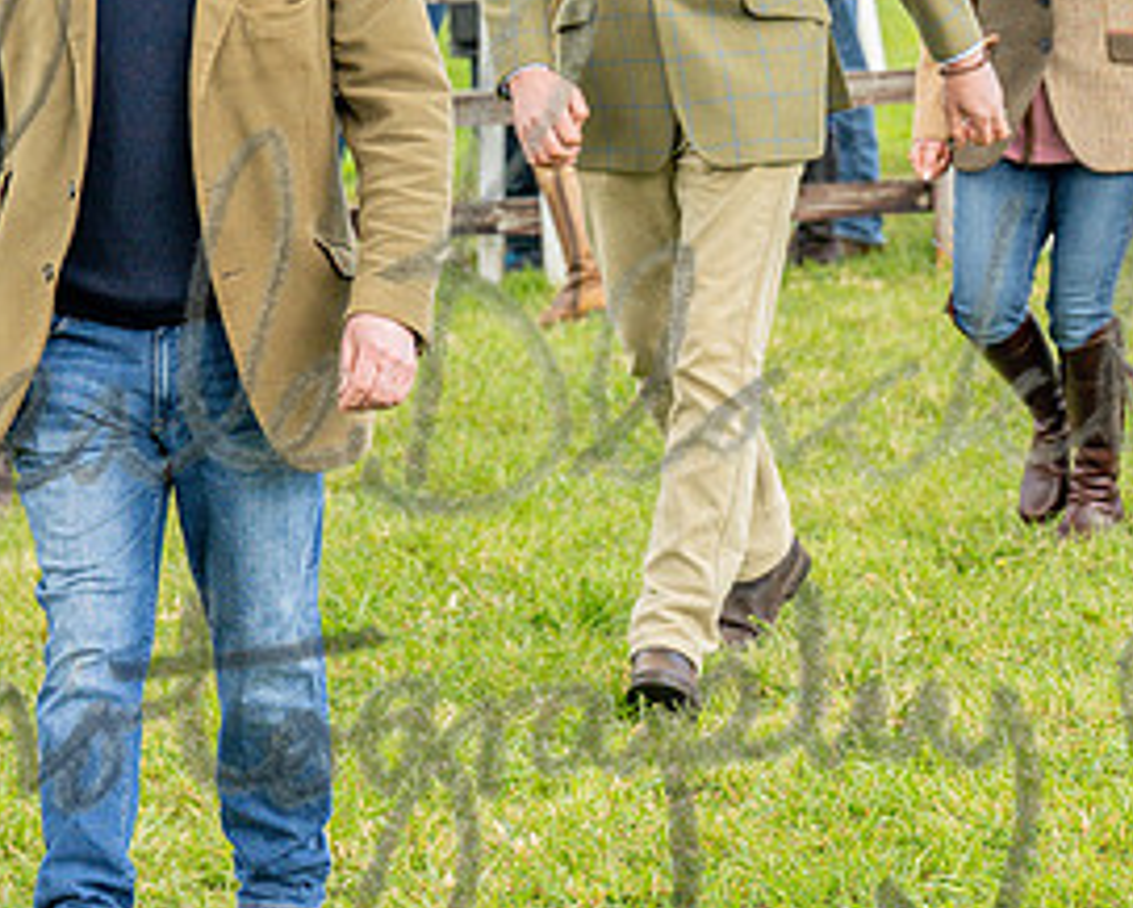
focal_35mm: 243
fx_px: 8151
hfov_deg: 7.9
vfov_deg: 6.4
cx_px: 317
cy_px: 268
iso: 250
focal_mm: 85
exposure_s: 1/640
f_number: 4.5
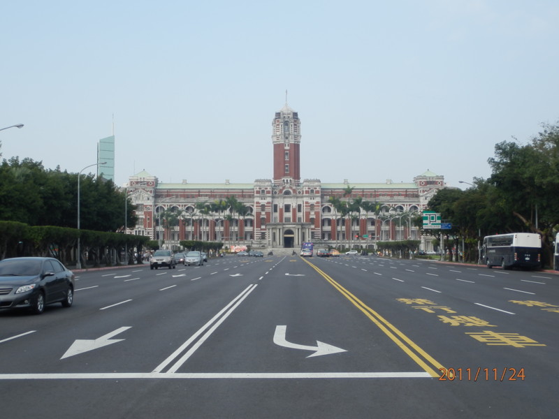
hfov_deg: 37.5
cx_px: 280
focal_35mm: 51
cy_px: 210
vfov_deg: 28.6
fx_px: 824
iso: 80
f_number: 4.3
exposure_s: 1/320
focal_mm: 9.2
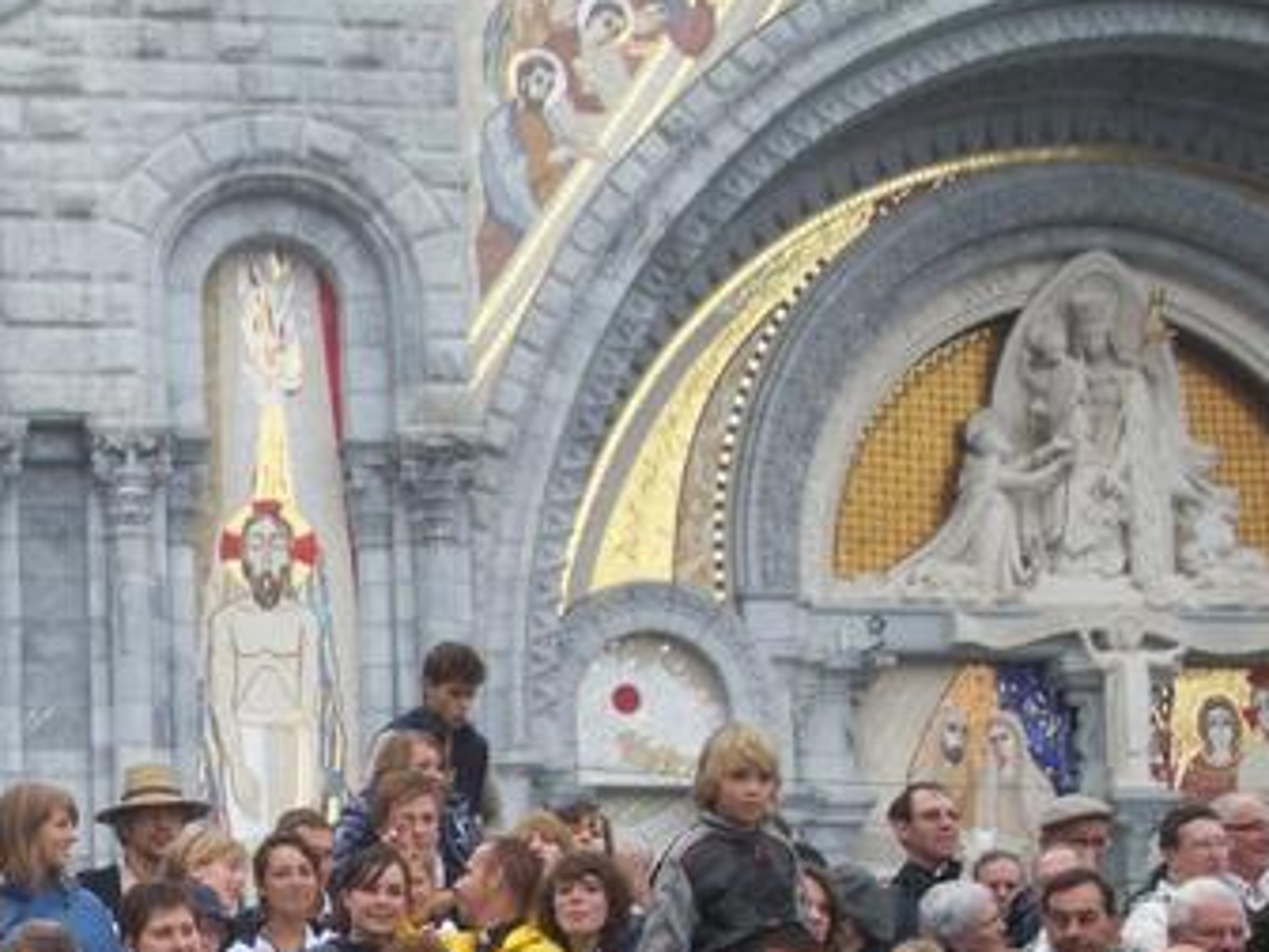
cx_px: 83
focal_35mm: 77
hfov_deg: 24.5
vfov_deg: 18.7
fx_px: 2823
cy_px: 912
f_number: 3.4
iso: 64
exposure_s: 1/100
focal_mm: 7.9
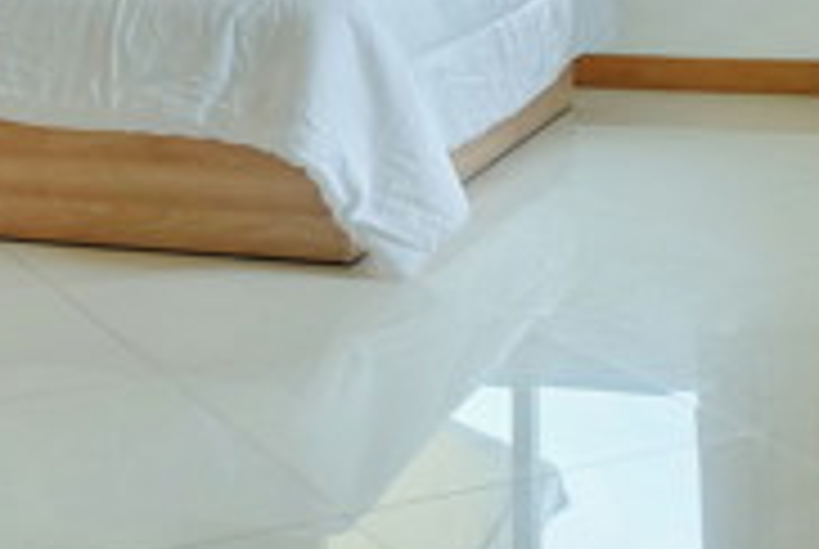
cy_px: -288
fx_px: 1800
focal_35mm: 79
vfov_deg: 15.8
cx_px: 360
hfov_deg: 25.6
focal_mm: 16
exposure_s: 1/125
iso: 400
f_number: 4
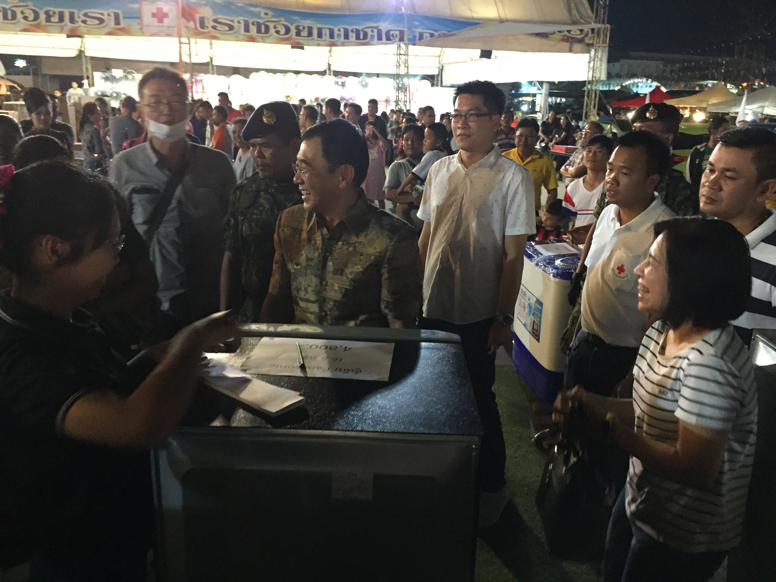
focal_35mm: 29
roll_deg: -3.6
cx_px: 388
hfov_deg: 61.7
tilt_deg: -14.1
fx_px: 650
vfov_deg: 48.2
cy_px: 291
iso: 250
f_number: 2.2
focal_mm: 4.15
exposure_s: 1/17
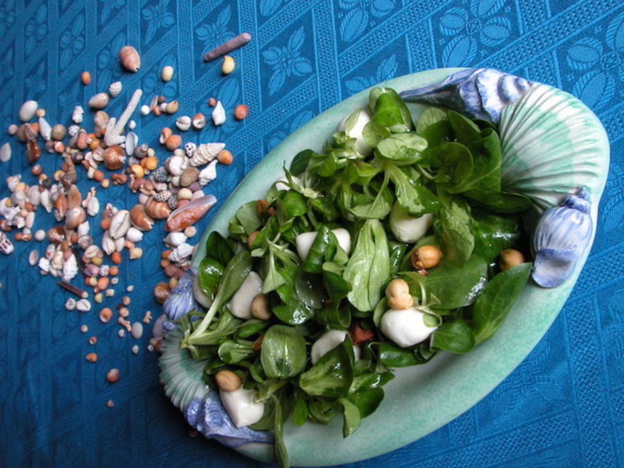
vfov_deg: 40.7
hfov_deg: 52.6
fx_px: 631
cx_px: 312
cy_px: 234
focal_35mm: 35
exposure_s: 1/30
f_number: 8
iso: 200
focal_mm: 8.9
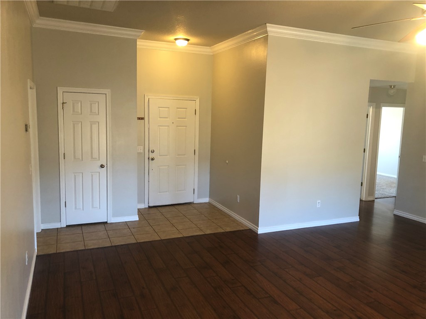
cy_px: 160
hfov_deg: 63.4
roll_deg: -1.1
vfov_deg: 49.7
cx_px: 213
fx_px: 345
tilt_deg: -7.8
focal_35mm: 28
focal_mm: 4
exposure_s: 1/17
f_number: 1.8
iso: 40
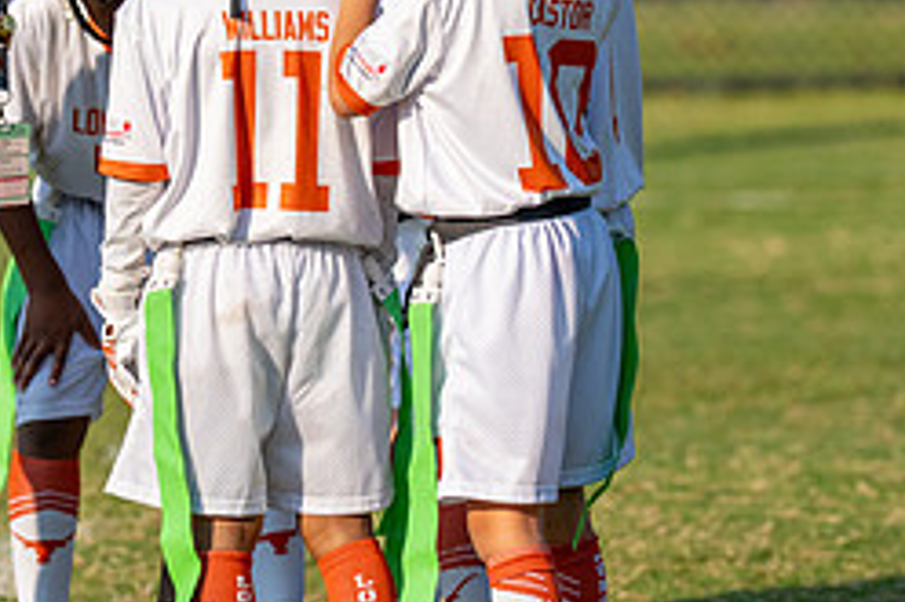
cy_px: 77
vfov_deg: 3.3
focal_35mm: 416
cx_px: 235
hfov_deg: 5.0
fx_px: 10450
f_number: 2.8
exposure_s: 1/4000
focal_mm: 132
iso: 250
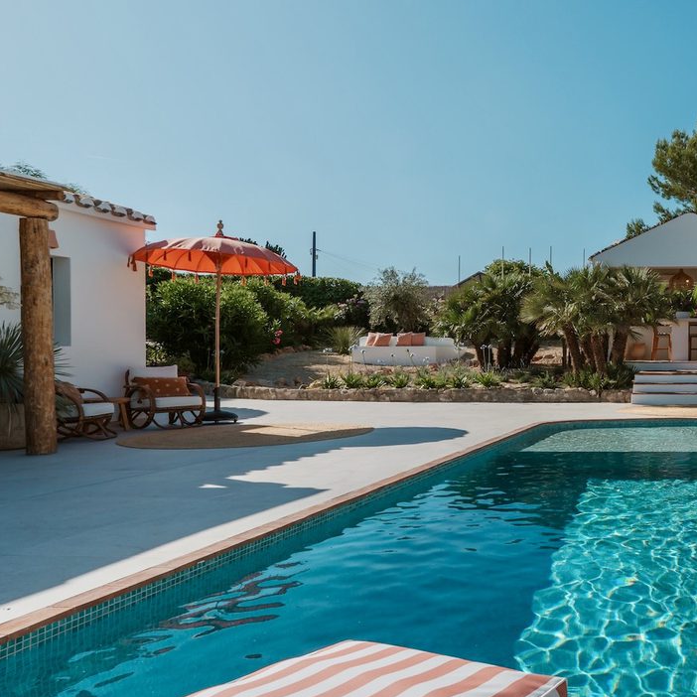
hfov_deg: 44.5
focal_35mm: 31
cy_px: 371
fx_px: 706
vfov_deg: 52.5
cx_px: 699
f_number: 10
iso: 160
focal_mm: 16
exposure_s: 1/500
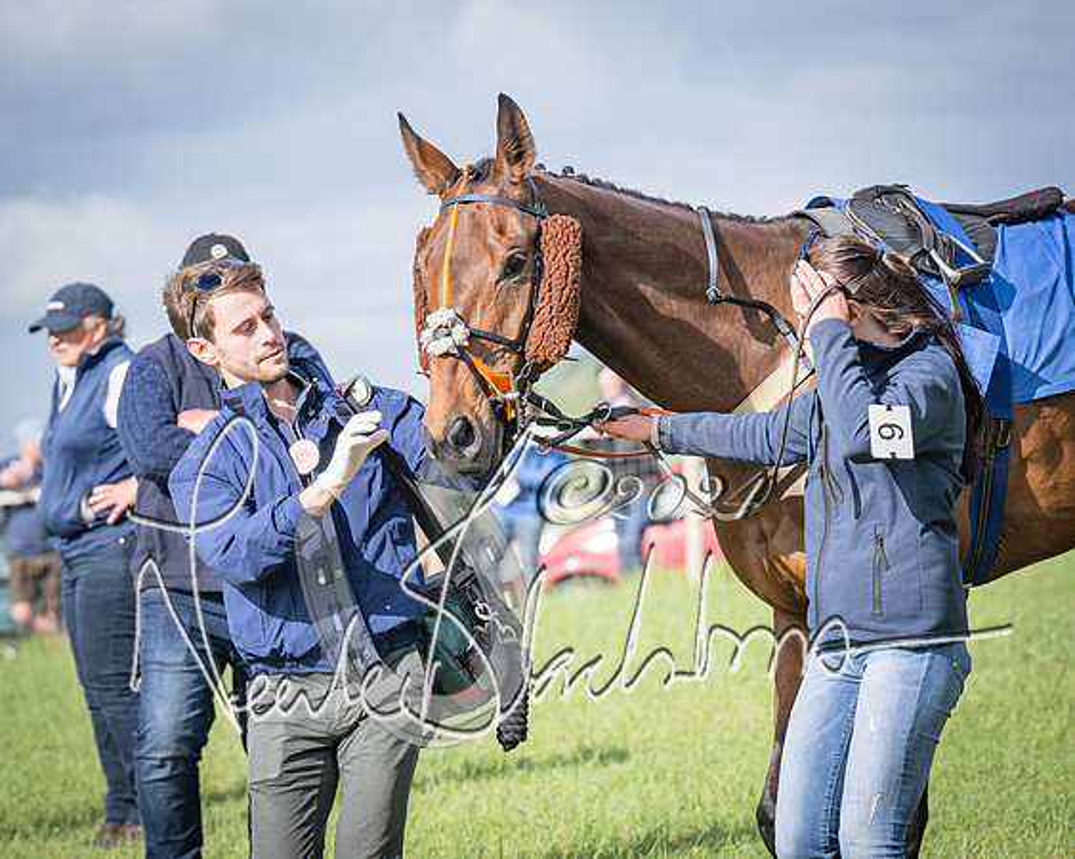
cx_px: 270
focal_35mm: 284
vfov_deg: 5.5
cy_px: 339
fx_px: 9022
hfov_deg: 6.8
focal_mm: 135
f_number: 4.5
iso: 200
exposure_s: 1/1600
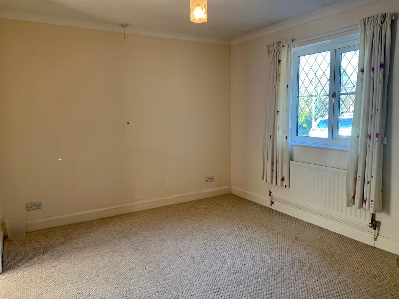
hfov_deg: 67.3
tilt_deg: -6.6
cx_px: 200
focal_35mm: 26
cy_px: 150
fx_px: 300
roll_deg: +0.1
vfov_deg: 53.1
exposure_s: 1/50
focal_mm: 4.25
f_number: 1.8
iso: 64
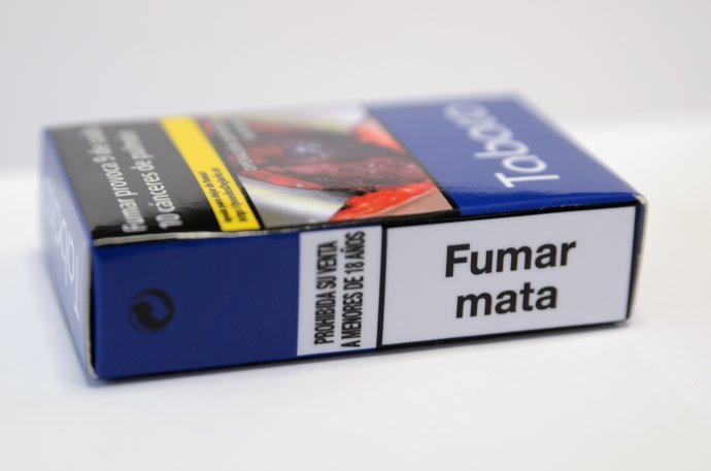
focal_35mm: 105
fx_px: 2069
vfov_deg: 13.0
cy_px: 236
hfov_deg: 19.5
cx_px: 356
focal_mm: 70
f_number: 3.5
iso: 400
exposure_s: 1/100
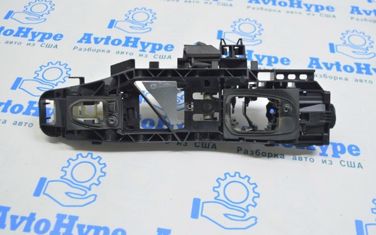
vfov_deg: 34.4
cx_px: 187
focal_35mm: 37
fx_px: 379
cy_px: 110
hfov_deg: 52.8
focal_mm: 24
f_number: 5.6
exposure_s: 1/20
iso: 400
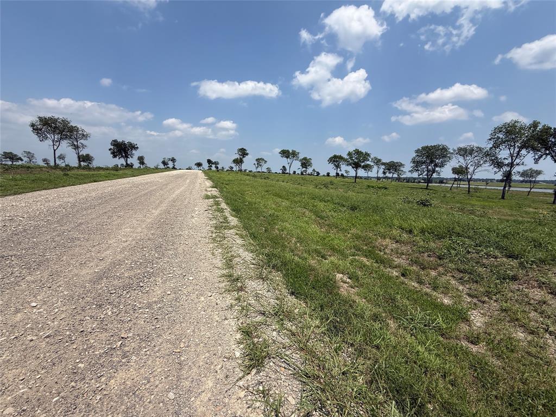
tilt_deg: -8.8
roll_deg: -1.1
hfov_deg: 102.1
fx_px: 225
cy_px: 208
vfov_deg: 85.7
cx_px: 278
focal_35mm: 14
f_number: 2.2
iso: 50
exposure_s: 1/3460
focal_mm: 2.22
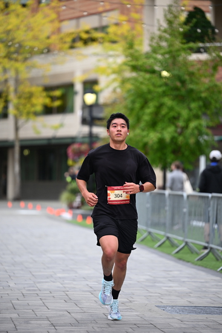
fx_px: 1387
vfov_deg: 13.7
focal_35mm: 150
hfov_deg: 9.2
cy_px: 166
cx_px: 111
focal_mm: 150
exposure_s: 1/2000
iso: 640
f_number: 2.8
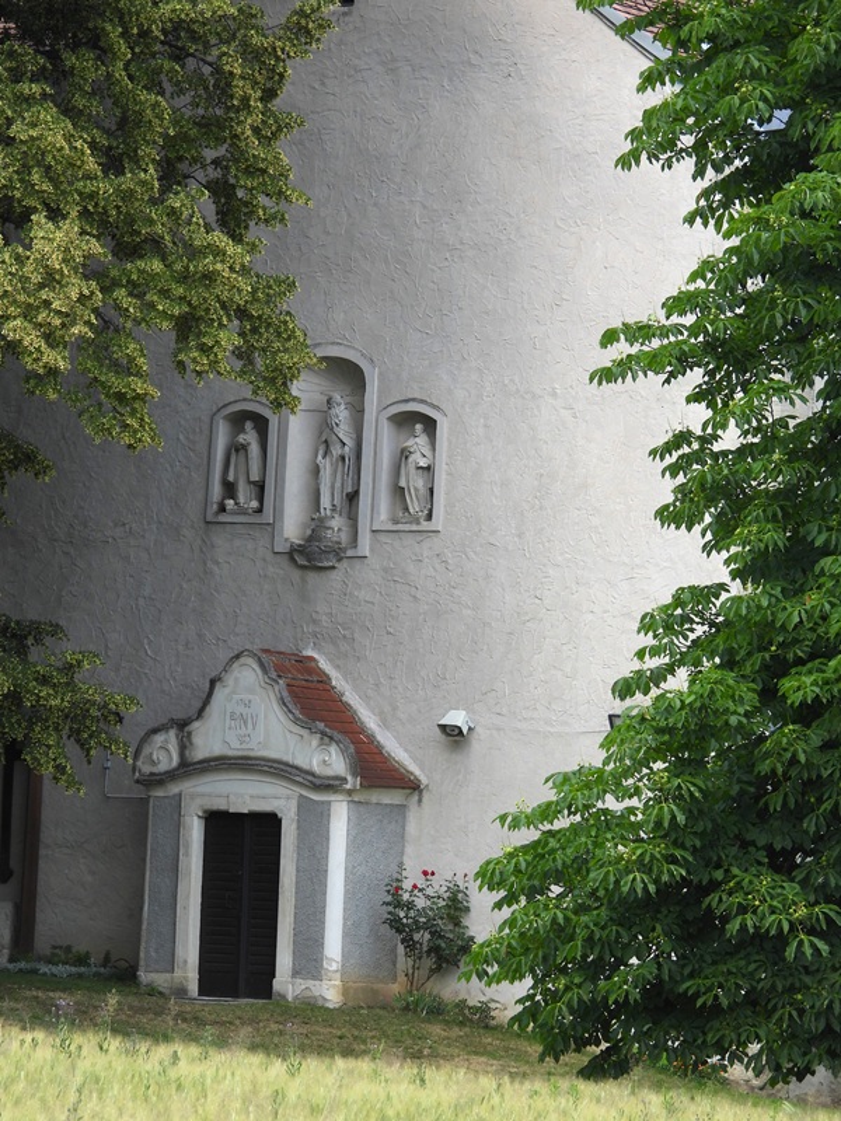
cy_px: 560
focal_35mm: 240
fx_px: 7774
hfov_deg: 6.2
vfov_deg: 8.2
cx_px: 420
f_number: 4.5
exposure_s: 1/320
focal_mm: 42.8
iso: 100
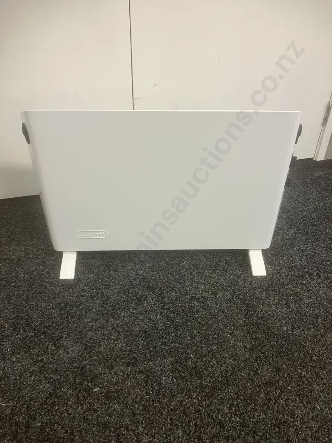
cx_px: 166
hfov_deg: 49.7
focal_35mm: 28
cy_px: 222
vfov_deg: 63.4
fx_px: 358
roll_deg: -1.2
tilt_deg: -34.4
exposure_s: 1/50
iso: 160
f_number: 1.8
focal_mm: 3.99
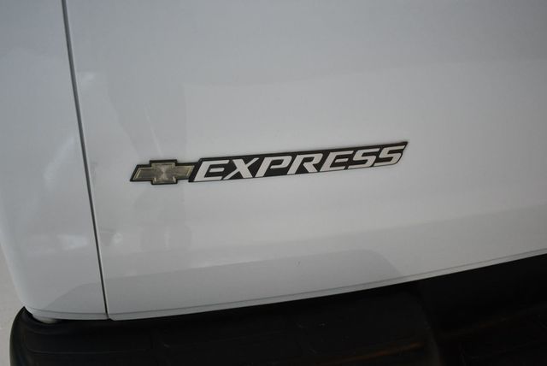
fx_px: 547
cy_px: 183
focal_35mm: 36
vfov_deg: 36.9
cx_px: 274
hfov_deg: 53.1
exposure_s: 1/160
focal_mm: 18
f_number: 3.5
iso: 800
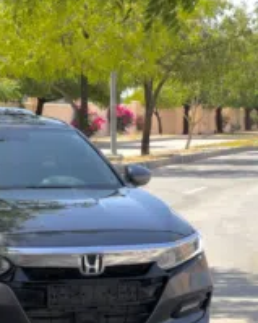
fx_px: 1442
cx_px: 16
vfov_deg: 12.8
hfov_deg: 10.2
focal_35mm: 151
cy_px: 195
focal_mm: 9
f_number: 2.8
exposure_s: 1/198
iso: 25
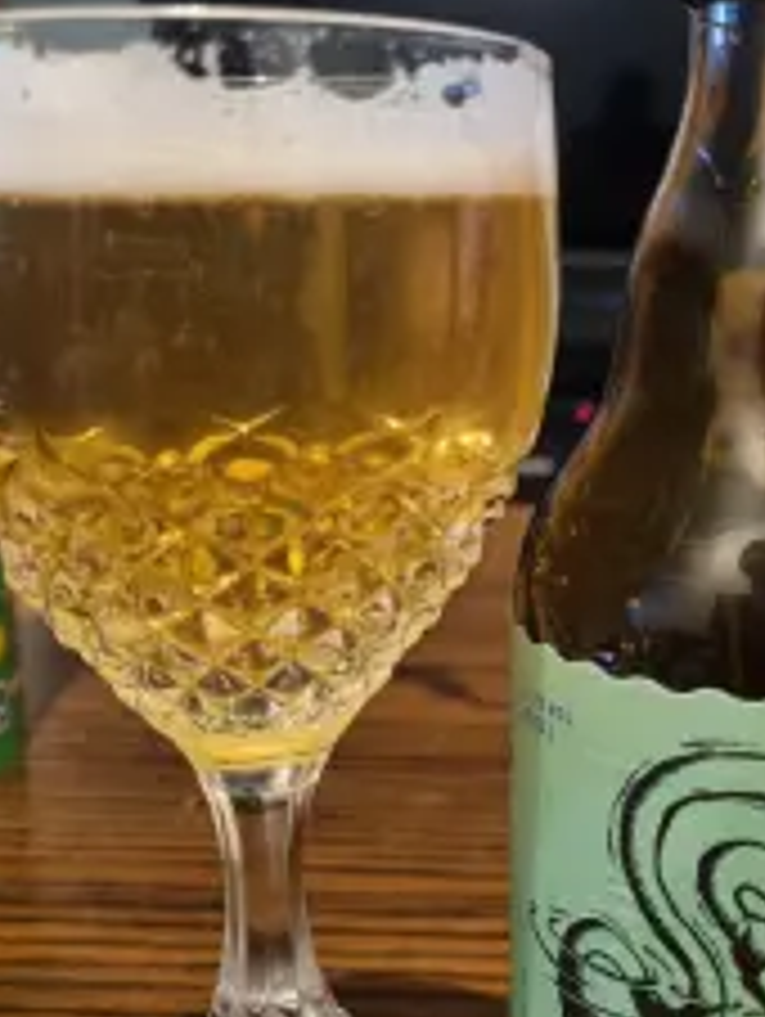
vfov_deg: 41.2
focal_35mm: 46
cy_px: 500
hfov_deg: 31.2
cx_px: 544
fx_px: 1353
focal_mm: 5.4
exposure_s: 1/25
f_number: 1.8
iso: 640
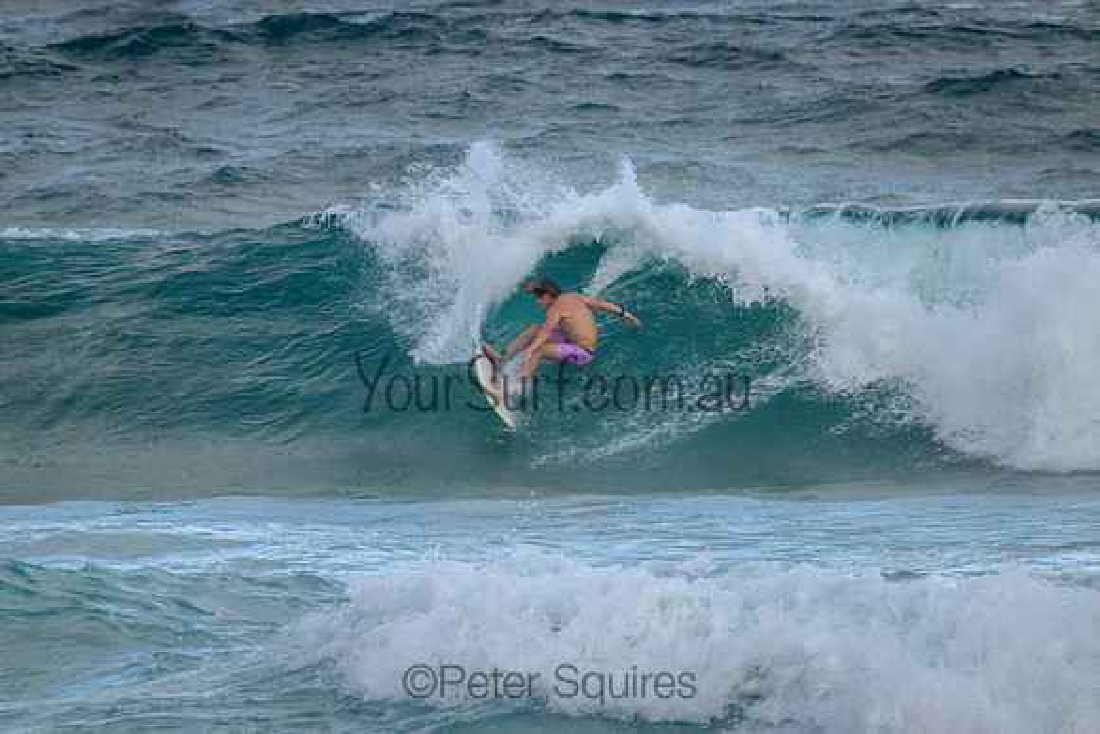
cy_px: 367
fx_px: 24449
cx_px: 550
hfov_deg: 2.6
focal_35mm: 800
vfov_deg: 1.7
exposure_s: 1/1600
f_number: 11
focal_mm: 800
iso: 2200
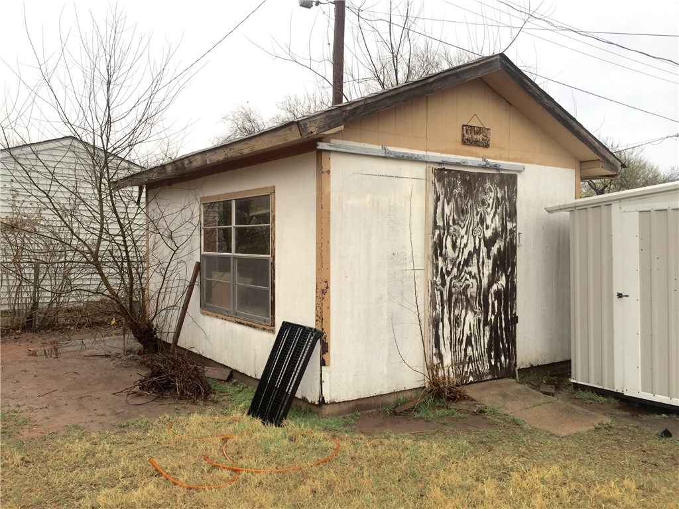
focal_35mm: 29
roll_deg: -0.9
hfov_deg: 61.7
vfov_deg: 48.2
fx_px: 569
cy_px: 254
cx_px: 340
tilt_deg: -1.3
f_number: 2.2
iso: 32
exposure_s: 1/380
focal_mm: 4.15
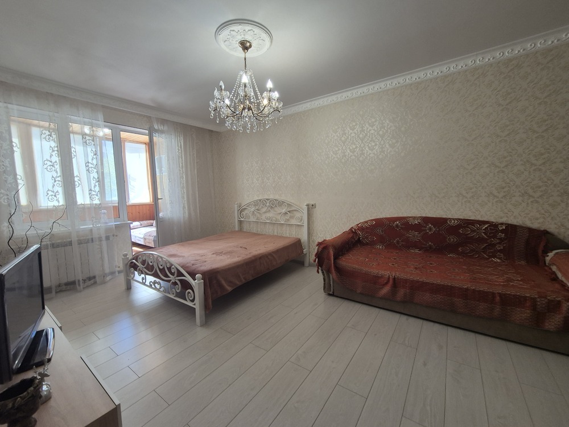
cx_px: 284
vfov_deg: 89.9
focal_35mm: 13
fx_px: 214
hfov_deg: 106.2
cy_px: 214
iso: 50
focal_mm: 2.2
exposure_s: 1/50
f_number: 2.2
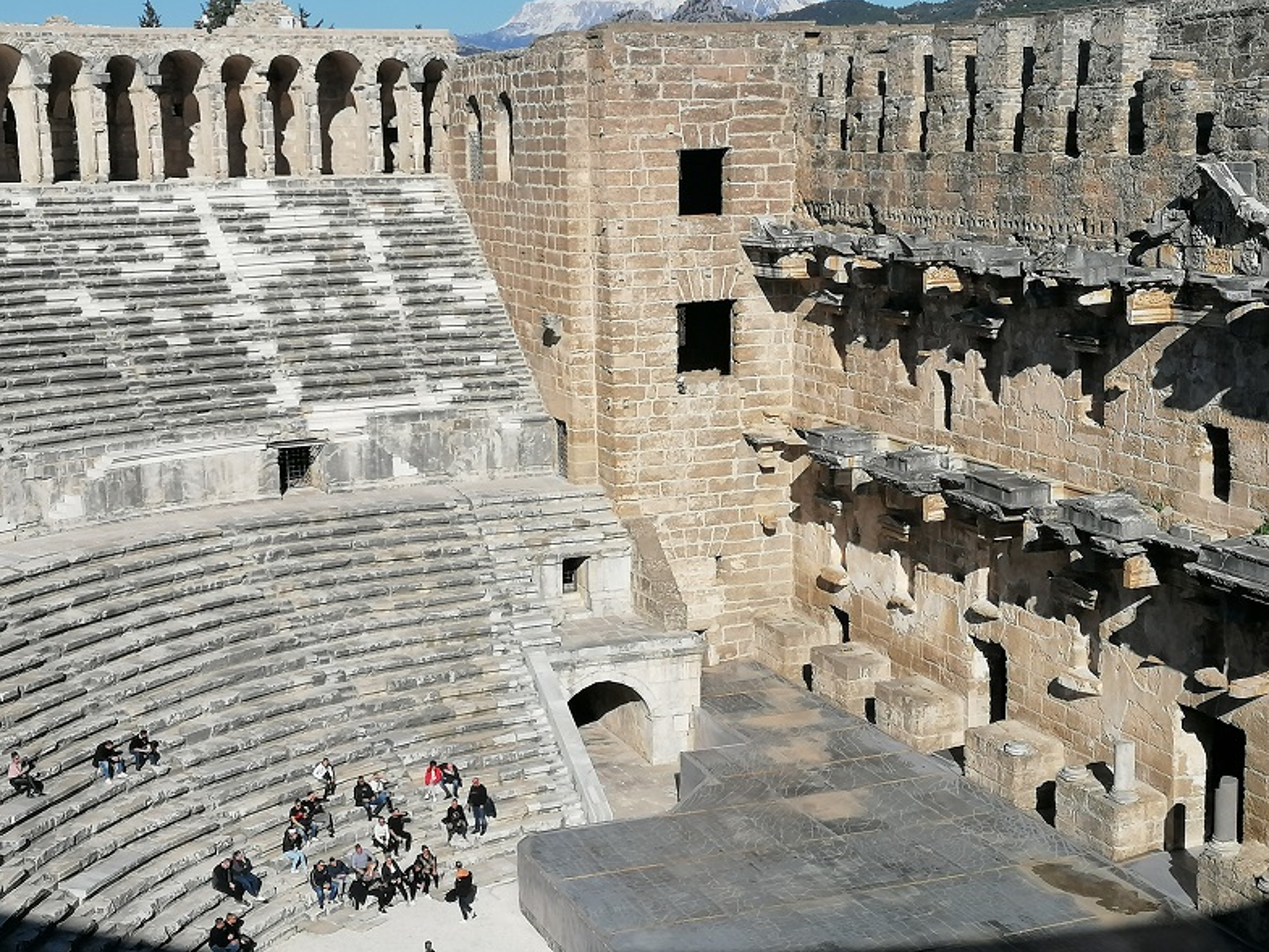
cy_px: 469
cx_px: 626
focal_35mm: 55
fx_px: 2017
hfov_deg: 34.9
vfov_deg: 26.6
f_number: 1.8
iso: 50
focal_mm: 4.75
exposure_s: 1/2890
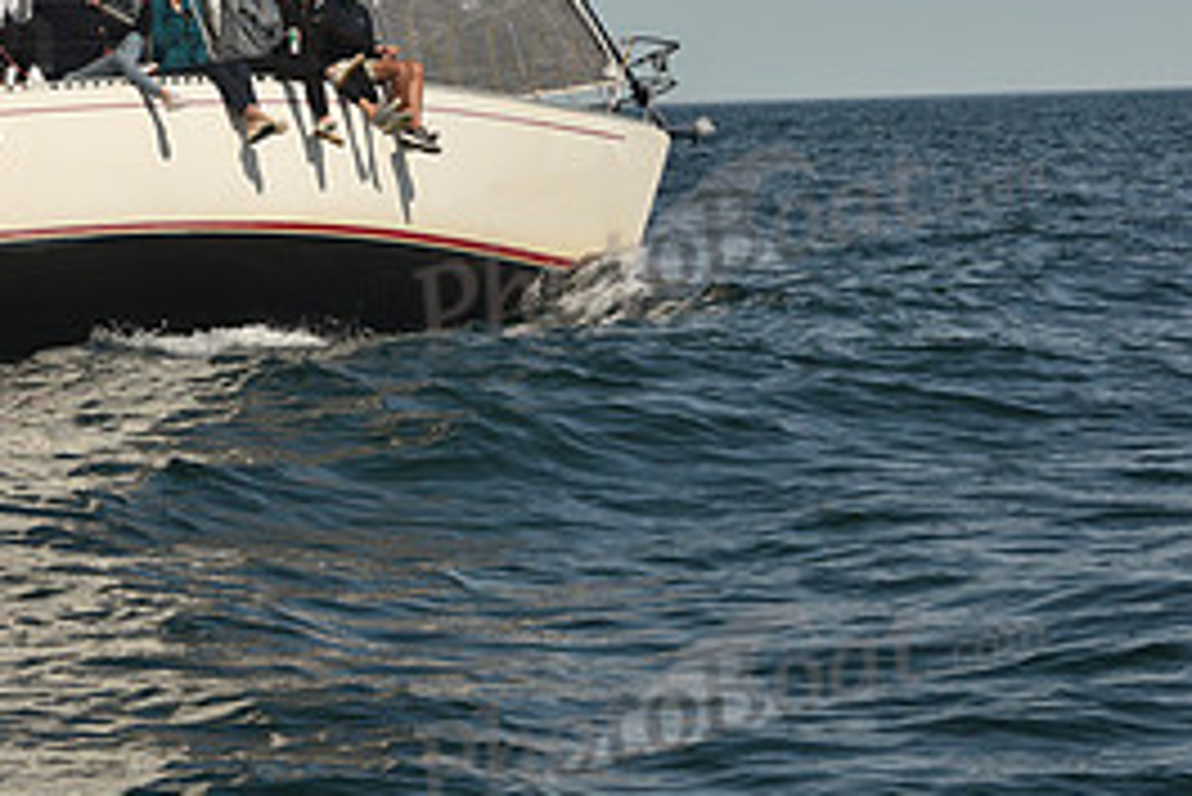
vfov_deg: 8.9
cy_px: 70
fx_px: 5069
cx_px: 184
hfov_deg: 13.3
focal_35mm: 153
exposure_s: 1/640
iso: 250
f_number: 9
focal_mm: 70
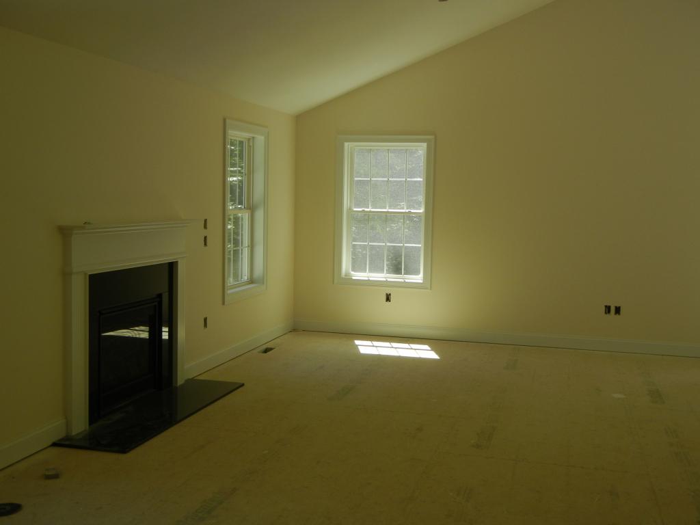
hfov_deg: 47.9
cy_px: 262
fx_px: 789
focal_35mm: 39
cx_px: 350
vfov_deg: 36.8
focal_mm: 7.1
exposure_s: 1/130
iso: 160
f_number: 3.7
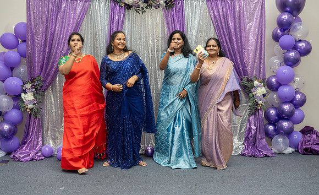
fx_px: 360
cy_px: 110
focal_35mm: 42
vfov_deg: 30.3
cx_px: 166
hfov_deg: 47.8
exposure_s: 1/160
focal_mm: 39
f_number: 4.5
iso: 1000
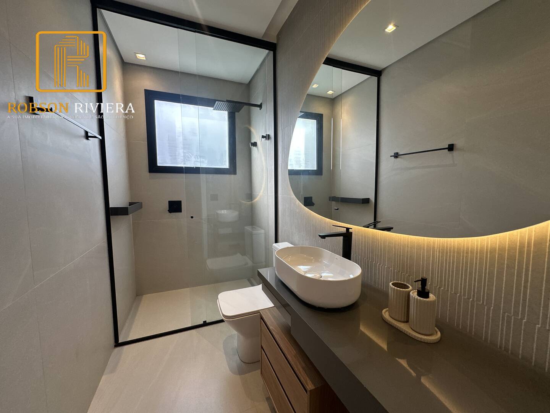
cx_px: 275
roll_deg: -0.1
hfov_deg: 102.1
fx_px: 222
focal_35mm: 14
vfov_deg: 85.7
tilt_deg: -4.4
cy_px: 206
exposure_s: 1/120
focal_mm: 2.22
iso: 64
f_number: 2.2
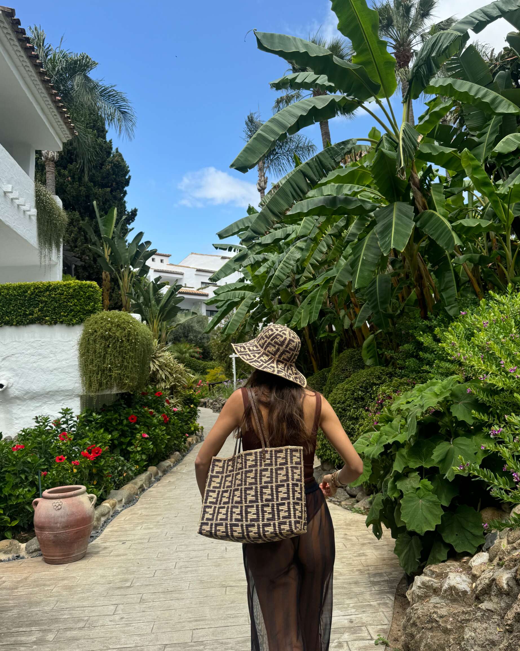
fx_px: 500
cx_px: 253
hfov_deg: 54.9
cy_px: 319
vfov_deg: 66.0
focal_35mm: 26
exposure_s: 1/3247
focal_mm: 6.76
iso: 80
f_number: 1.78
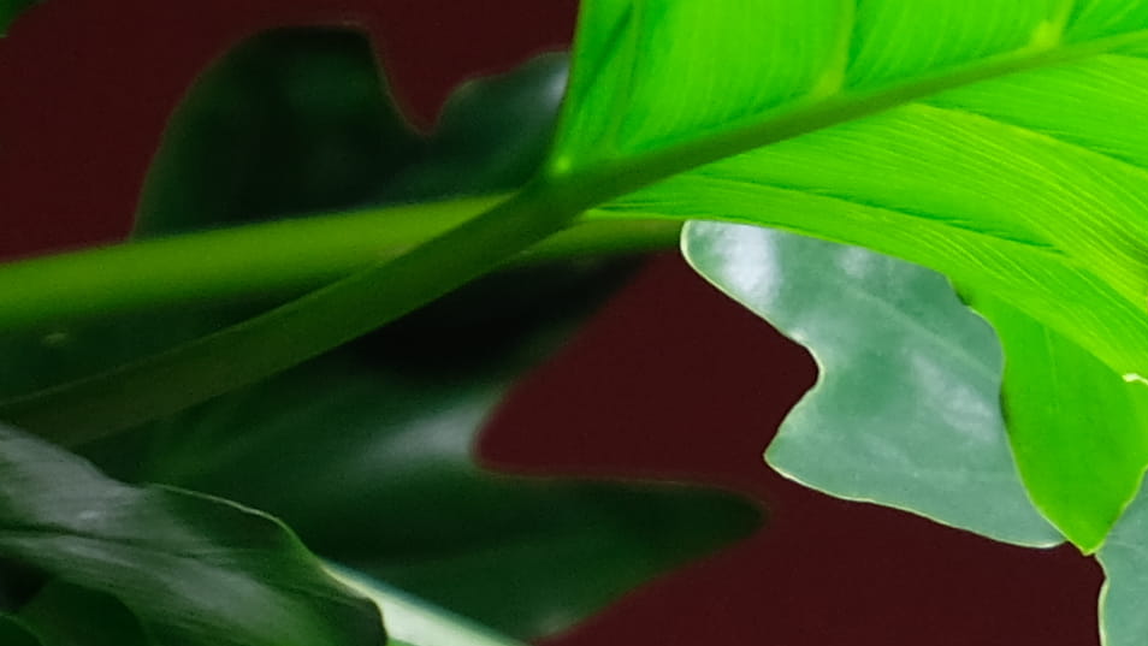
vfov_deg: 0.6
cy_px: 1193
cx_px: 1338
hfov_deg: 1.2
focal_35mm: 1877
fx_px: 57146
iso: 400
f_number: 4.8
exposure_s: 1/14
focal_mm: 190.3
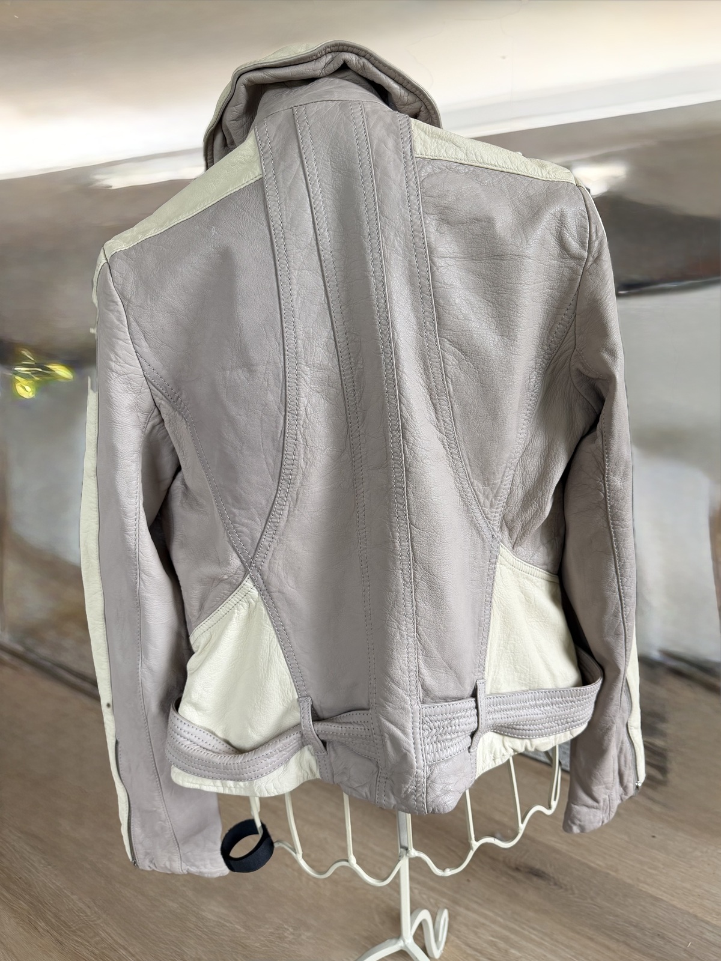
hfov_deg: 56.8
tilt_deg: -18.6
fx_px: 667
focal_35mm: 24
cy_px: 480
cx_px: 360
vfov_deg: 71.6
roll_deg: +2.2
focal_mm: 6.76
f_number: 1.78
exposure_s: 1/121
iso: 125
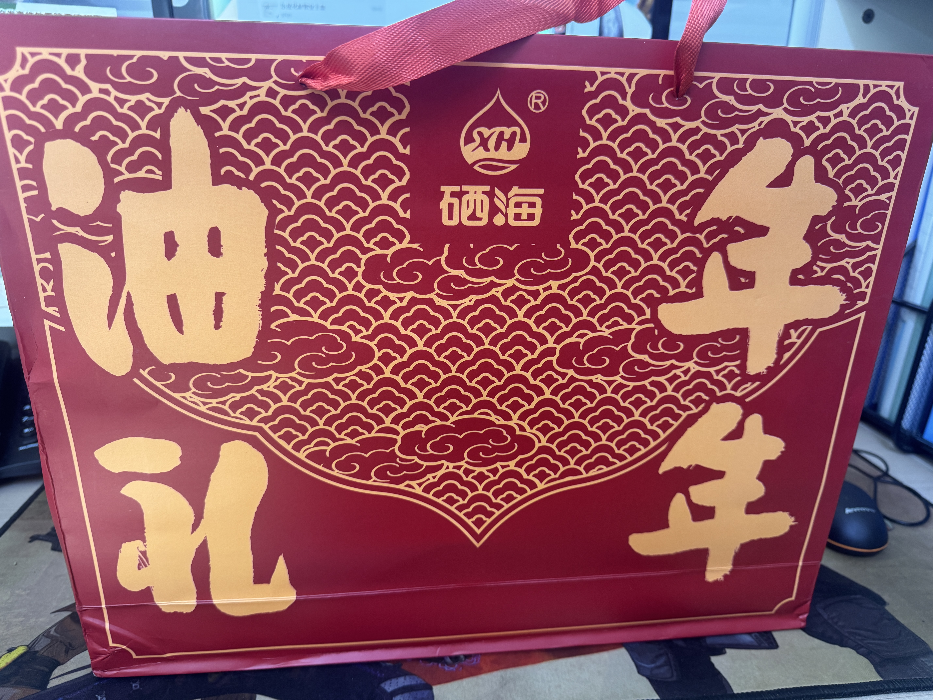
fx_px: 647
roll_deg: -0.8
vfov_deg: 56.8
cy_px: 350
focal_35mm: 24
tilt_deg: -18.3
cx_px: 466
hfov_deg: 71.6
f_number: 1.78
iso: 200
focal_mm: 6.76
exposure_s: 1/74
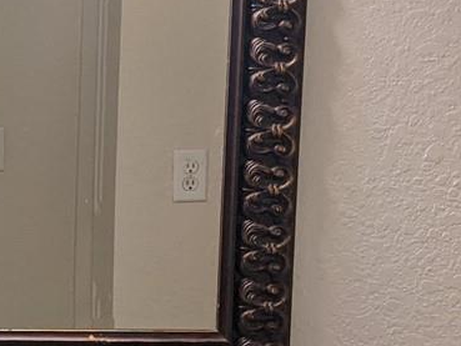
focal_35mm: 117
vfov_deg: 12.6
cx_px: -276
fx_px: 1559
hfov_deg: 15.3
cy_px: 316
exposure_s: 1/120
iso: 69
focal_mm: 4.44
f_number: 1.8
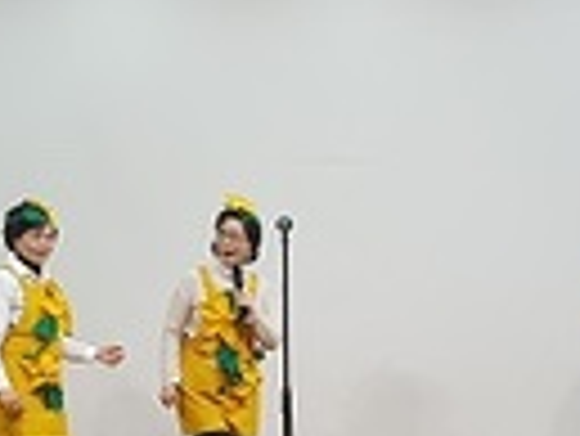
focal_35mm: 99
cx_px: 387
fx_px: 1660
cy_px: 351
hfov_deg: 19.8
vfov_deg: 14.9
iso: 250
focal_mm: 4.2
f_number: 1.7
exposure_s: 1/120
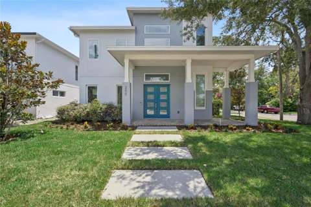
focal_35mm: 16
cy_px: 104
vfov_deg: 73.7
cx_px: 156
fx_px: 138
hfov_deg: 96.7
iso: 200
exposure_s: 1/125
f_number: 13
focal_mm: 16
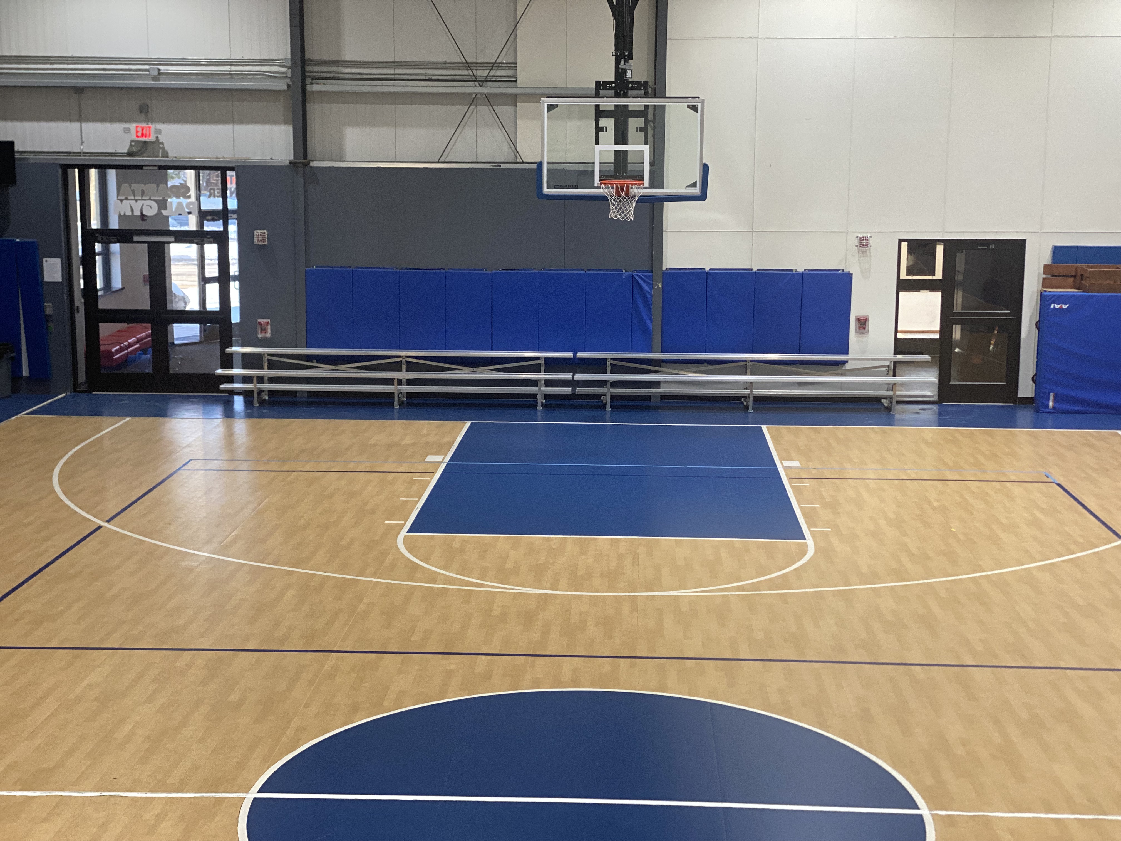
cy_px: 420
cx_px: 560
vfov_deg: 28.0
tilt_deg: -11.1
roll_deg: -0.5
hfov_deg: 36.8
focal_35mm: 52
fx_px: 1684
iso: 160
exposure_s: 1/120
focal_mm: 6
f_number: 2
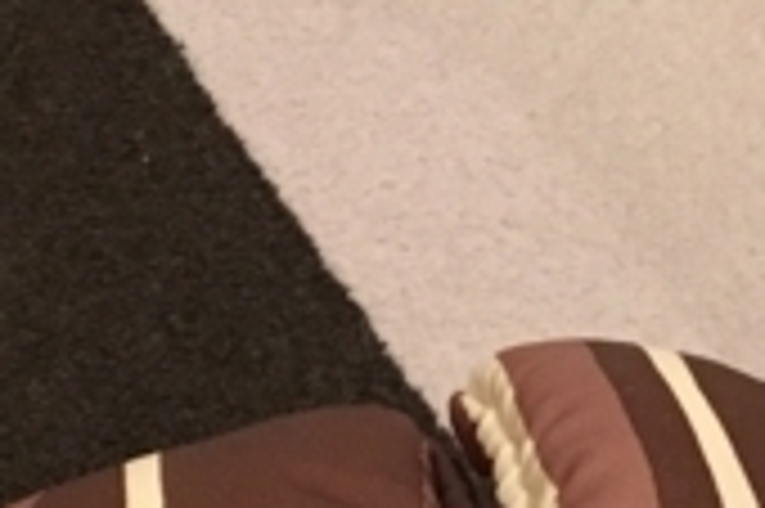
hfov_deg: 11.3
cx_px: 572
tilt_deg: -55.6
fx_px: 3864
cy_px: 342
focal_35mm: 182
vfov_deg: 7.5
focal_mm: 4.15
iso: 160
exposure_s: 1/30
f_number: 2.2
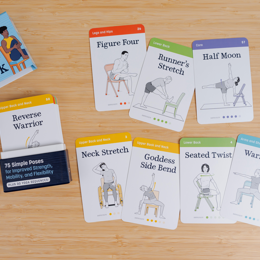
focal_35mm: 48
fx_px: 408
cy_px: 130
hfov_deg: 35.2
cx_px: 104
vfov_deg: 35.4
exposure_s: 1/125
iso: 125
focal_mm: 37
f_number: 4.5
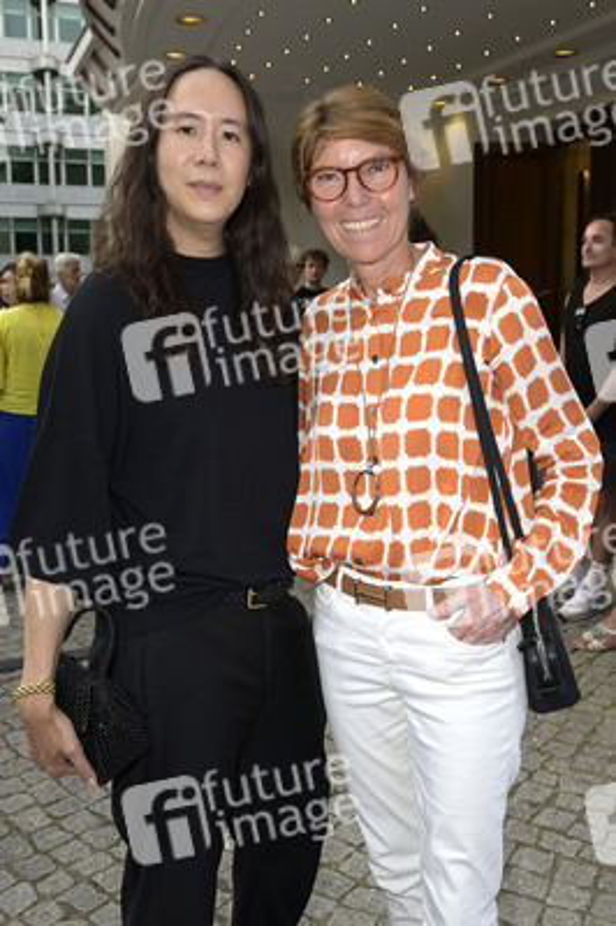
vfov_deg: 58.8
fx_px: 823
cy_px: 463
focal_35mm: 32
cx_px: 308
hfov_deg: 41.0
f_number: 5.6
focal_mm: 32
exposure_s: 1/250
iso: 640
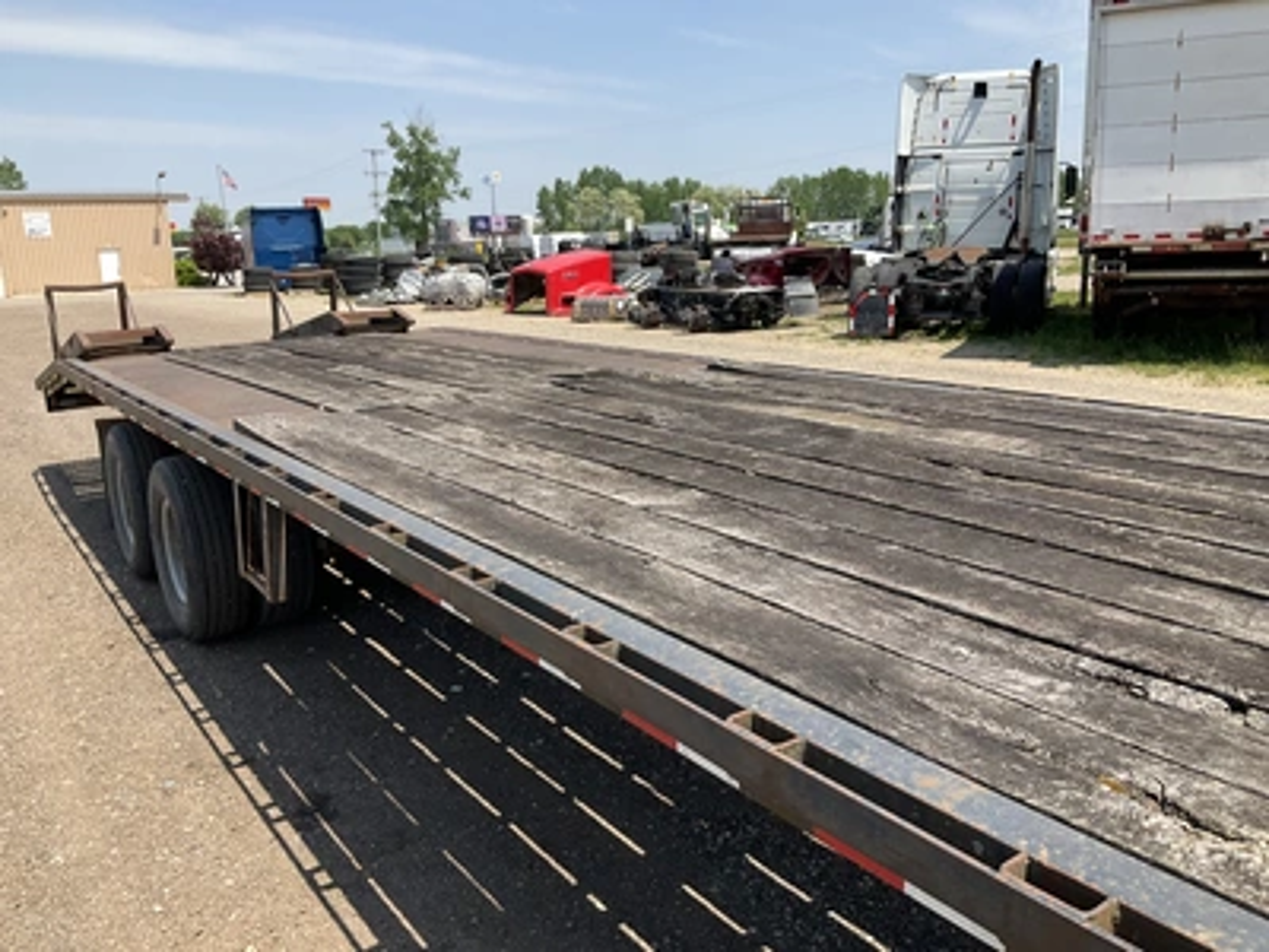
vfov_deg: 48.2
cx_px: 634
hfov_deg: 61.7
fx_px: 1063
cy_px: 476
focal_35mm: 29
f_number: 1.8
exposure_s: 1/1195
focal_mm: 3
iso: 25
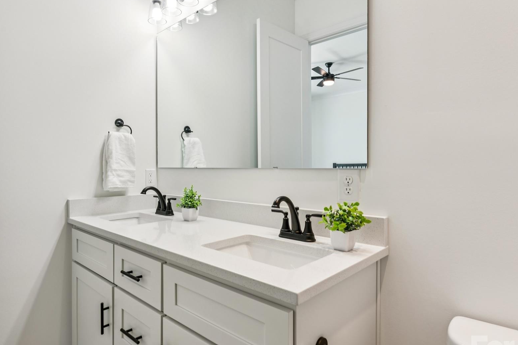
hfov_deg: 79.6
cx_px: 237
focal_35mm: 22
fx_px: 310
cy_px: 174
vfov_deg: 58.3
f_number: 9
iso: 100
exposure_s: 1/13
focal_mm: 16.4
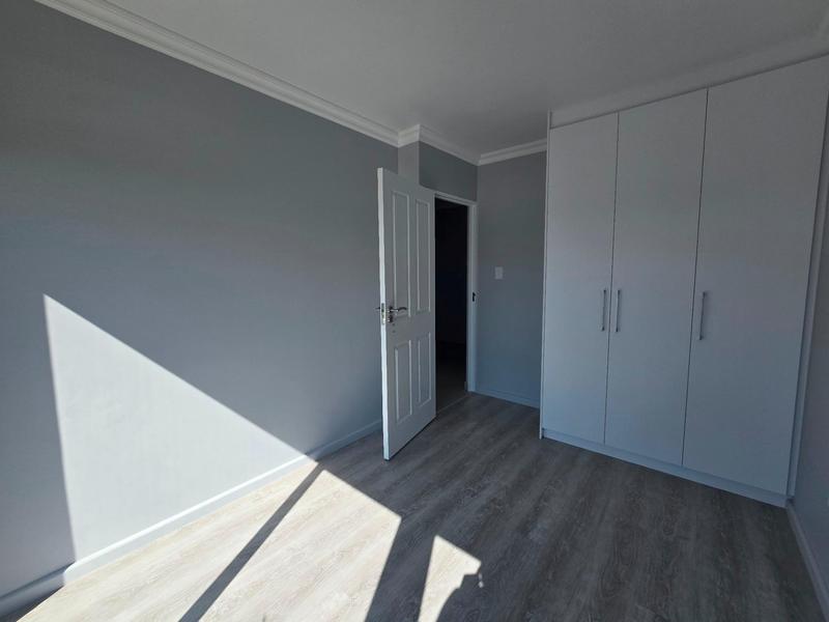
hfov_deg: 106.2
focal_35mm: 13
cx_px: 414
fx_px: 311
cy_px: 311
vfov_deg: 89.9
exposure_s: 1/2000
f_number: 2.2
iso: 64
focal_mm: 2.2
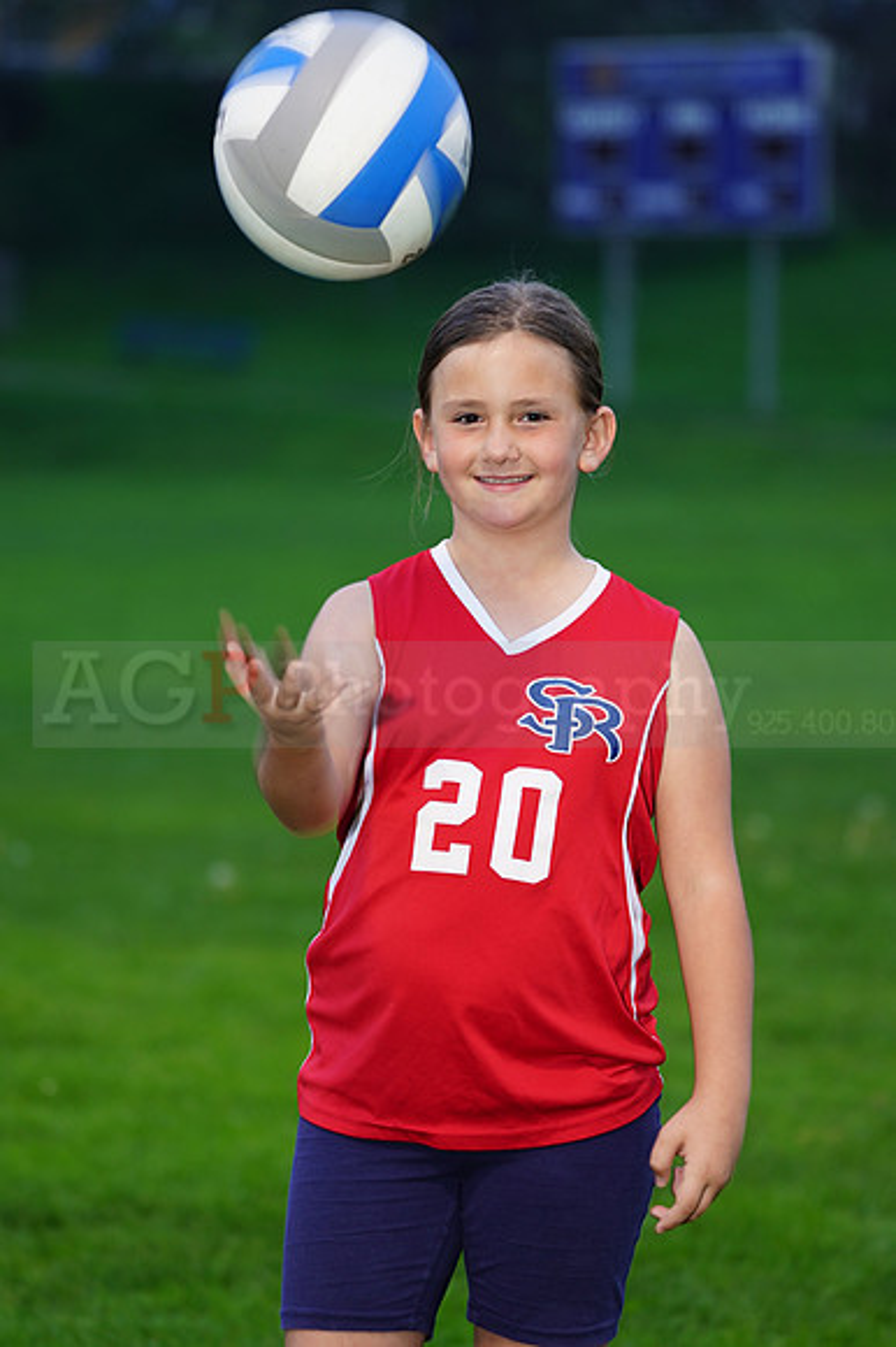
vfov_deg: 10.9
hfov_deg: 7.3
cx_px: 448
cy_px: 674
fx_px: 7064
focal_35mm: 189
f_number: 5.6
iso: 320
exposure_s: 1/25
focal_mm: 189
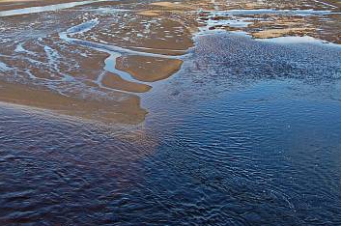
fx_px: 463
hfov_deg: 39.1
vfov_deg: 26.6
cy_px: 26
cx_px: 75
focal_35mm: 49
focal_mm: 18
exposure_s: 1/200
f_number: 10
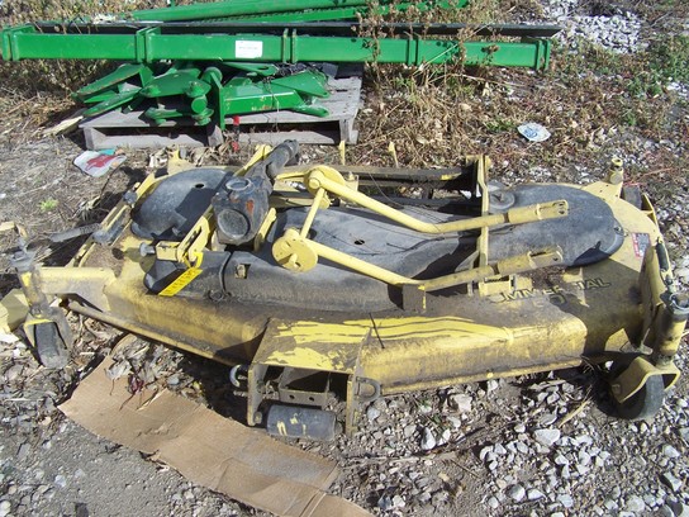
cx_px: 344
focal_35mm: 38
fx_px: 756
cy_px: 258
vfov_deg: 37.7
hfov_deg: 49.0
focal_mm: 6.3
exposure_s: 1/750
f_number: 4
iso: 80
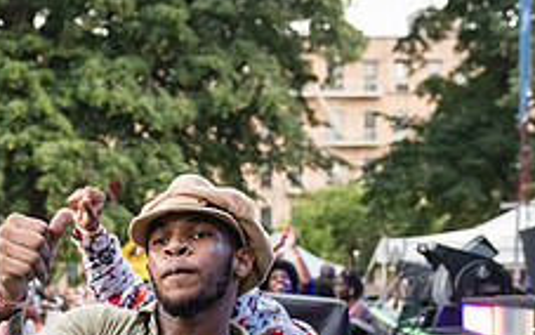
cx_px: 68
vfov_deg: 14.5
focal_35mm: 88
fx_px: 1283
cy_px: 373
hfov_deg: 23.0
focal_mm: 32
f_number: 3.2
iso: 2000
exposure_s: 1/800
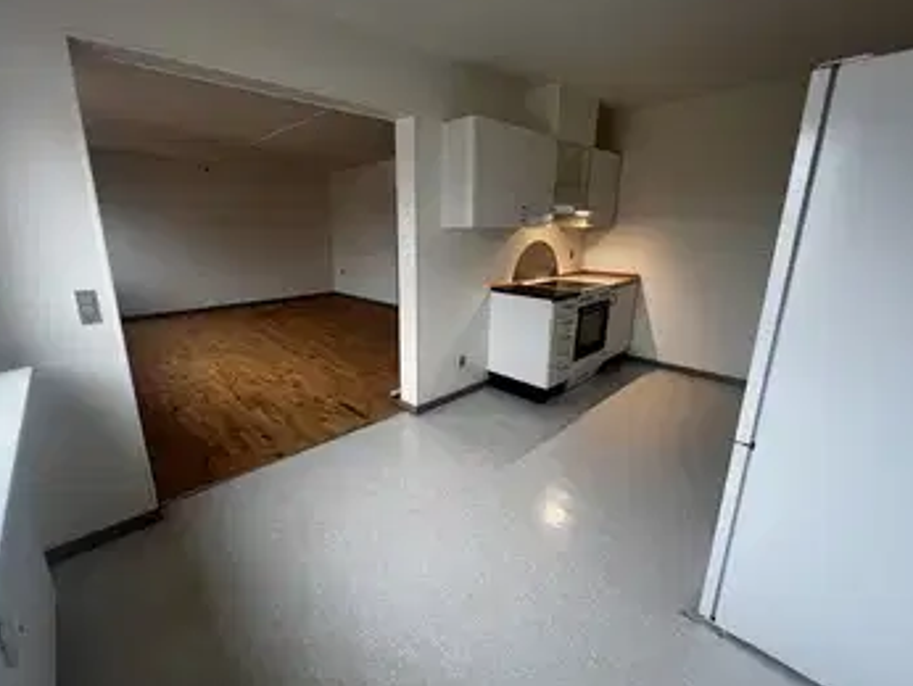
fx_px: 370
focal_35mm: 14
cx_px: 426
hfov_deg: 101.9
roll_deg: +0.1
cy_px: 330
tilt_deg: -13.4
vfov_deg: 85.7
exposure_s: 1/100
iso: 200
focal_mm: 1.57
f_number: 1.8
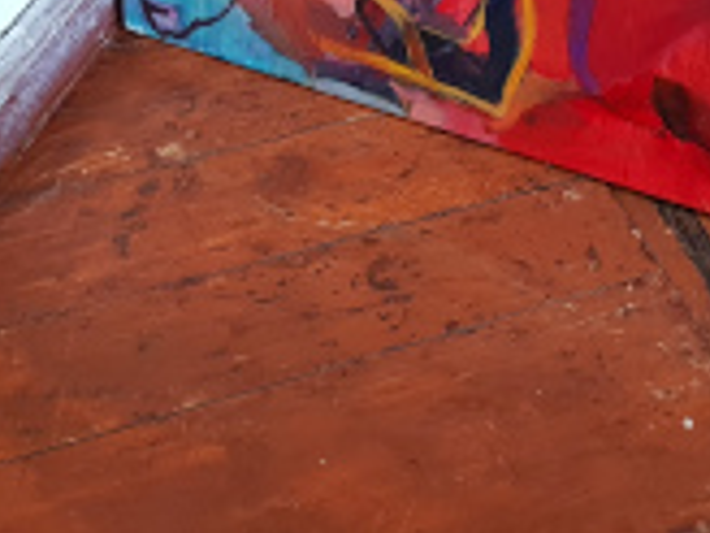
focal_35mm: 76
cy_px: 399
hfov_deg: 25.7
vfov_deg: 19.3
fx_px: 1559
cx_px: 381
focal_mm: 4.2
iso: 160
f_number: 1.7
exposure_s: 1/32
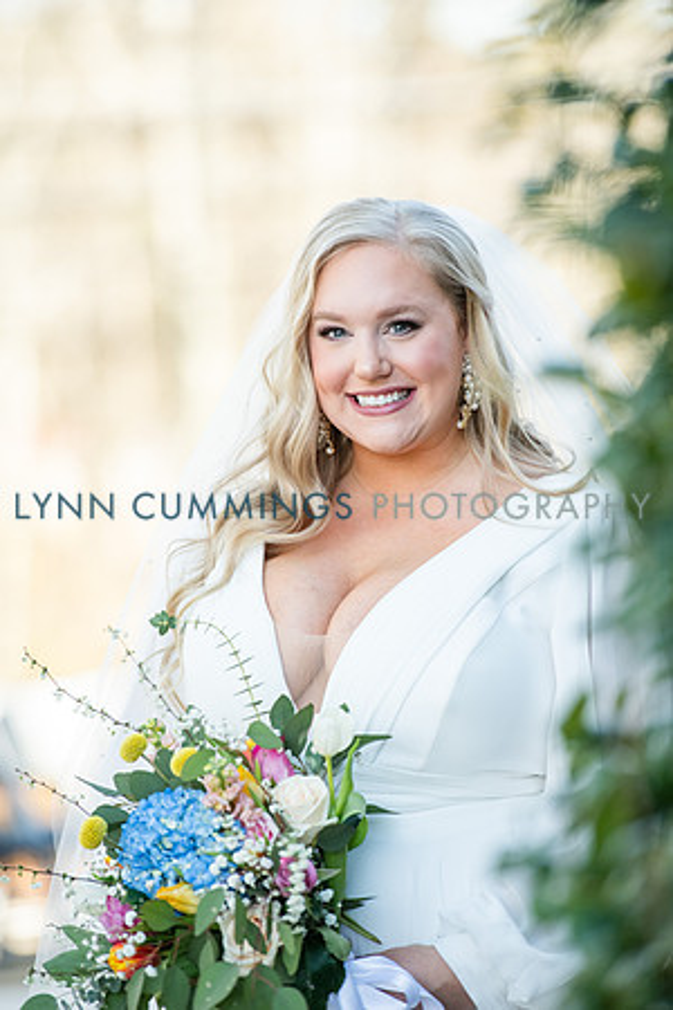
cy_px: 505
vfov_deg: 10.3
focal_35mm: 200
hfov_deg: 6.9
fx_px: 5608
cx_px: 336
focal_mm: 200
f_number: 3.5
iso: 640
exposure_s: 1/1000
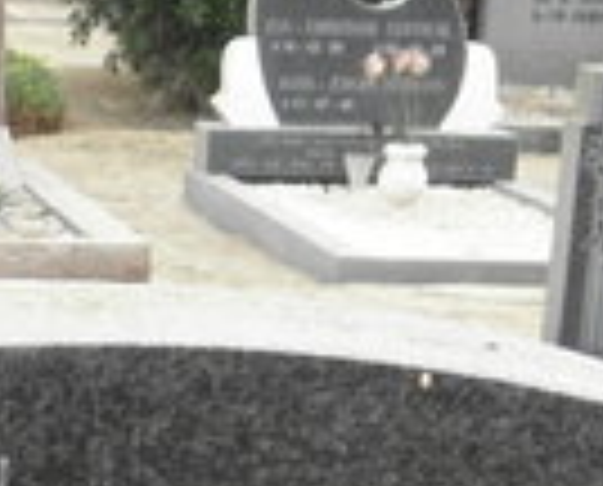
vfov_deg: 9.0
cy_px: 1256
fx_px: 2703
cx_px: -261
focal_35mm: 151
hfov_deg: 12.2
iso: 64
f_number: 4.5
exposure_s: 1/60
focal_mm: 4.6
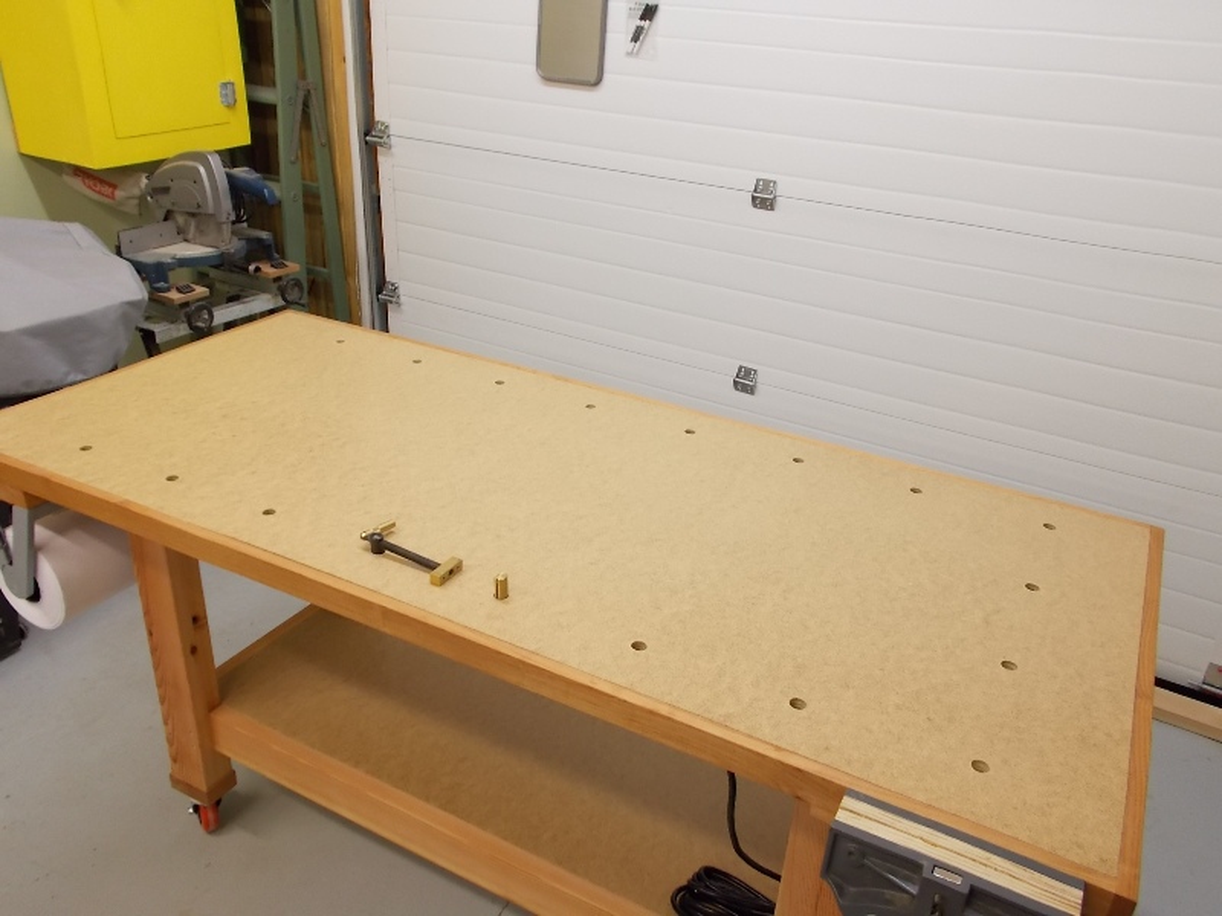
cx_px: 611
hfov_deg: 60.0
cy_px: 458
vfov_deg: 46.8
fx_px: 1059
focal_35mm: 30
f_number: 3.4
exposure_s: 1/20
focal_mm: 5.3
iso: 200
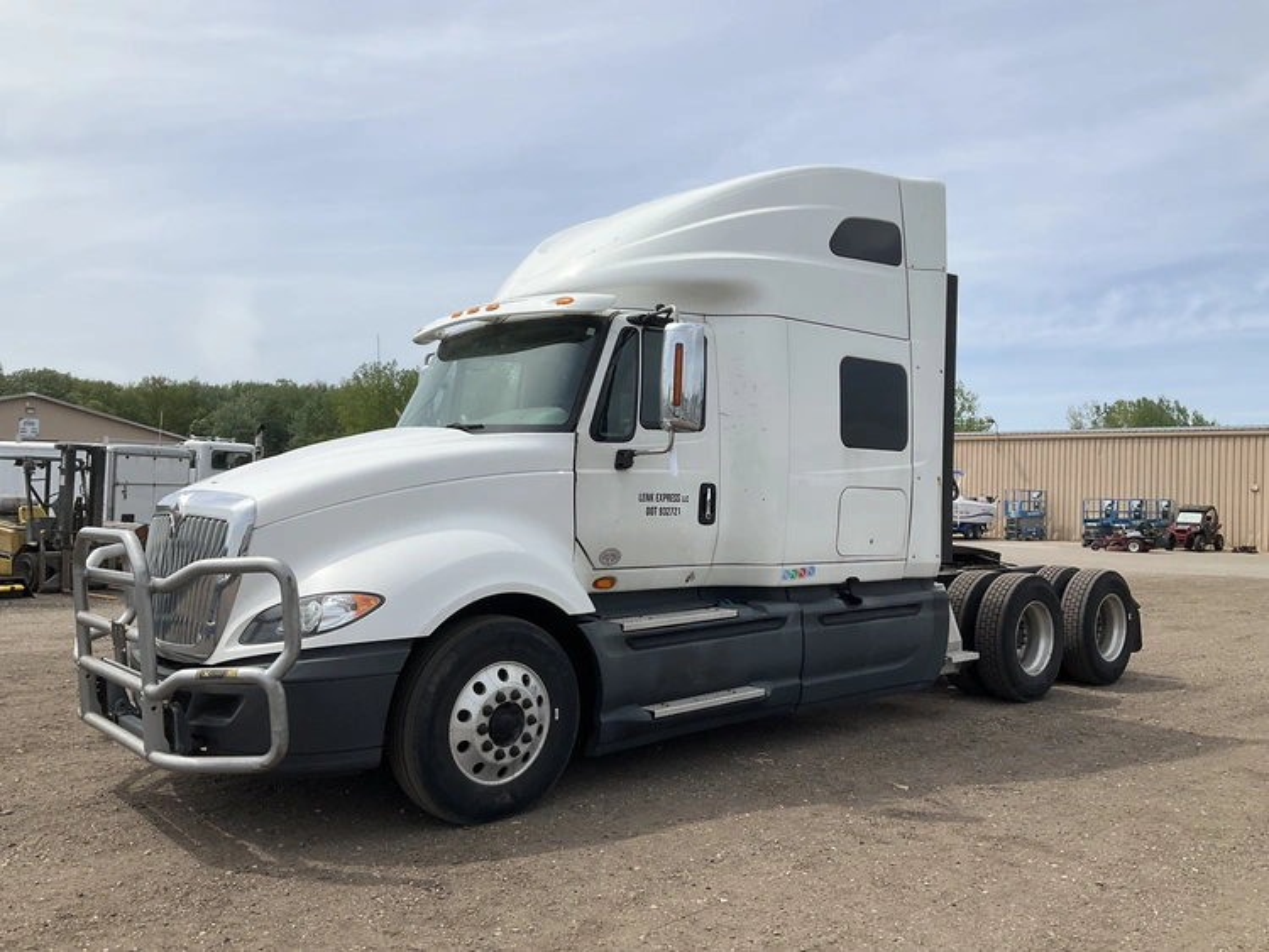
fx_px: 1063
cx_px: 634
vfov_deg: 48.3
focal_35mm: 29
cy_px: 476
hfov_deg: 61.6
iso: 25
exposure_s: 1/2667
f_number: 1.8
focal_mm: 3
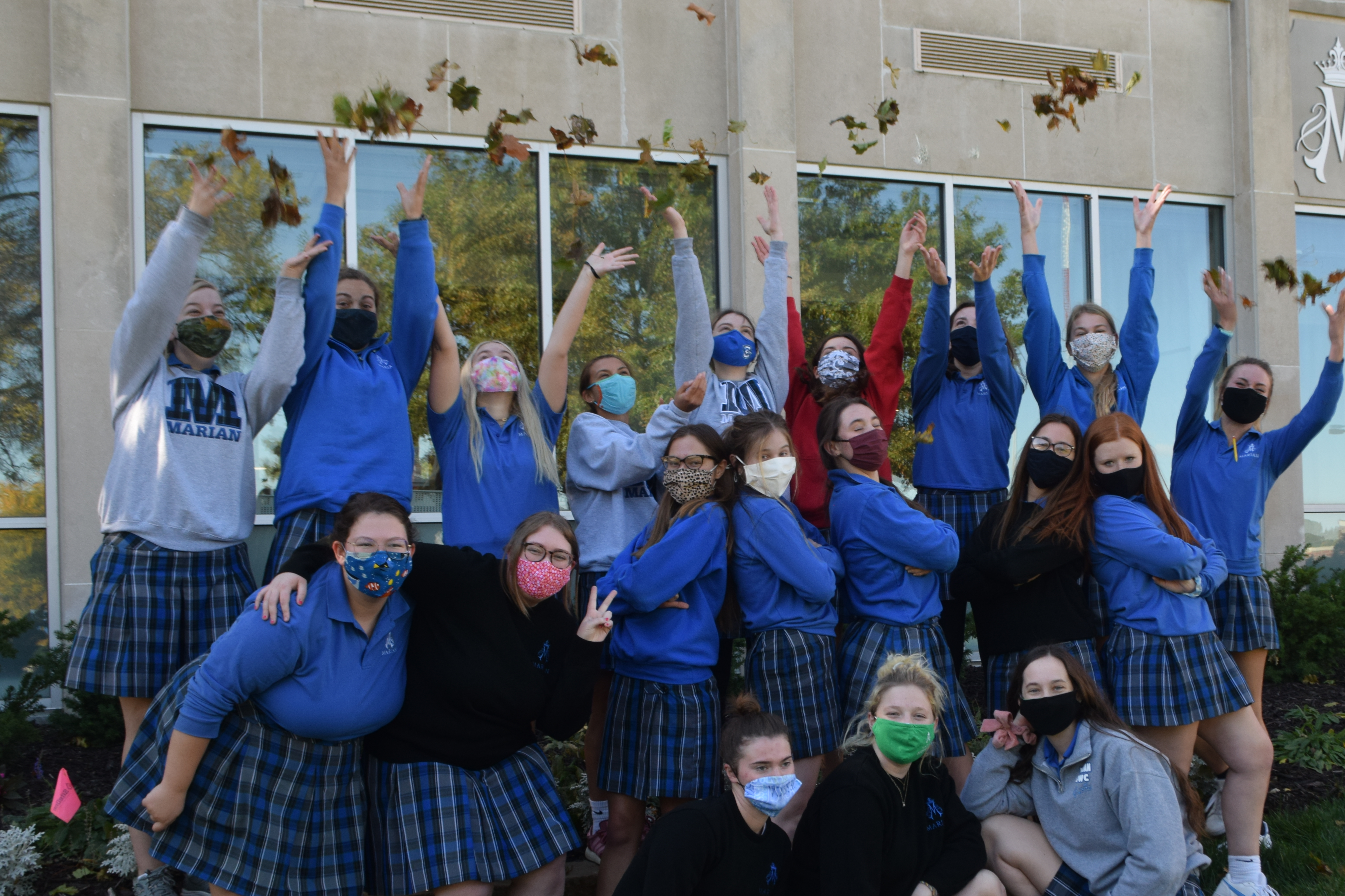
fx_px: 1606
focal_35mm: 43
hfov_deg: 45.2
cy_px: 541
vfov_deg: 31.1
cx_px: 805
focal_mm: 22
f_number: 7.1
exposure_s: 1/200
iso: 400
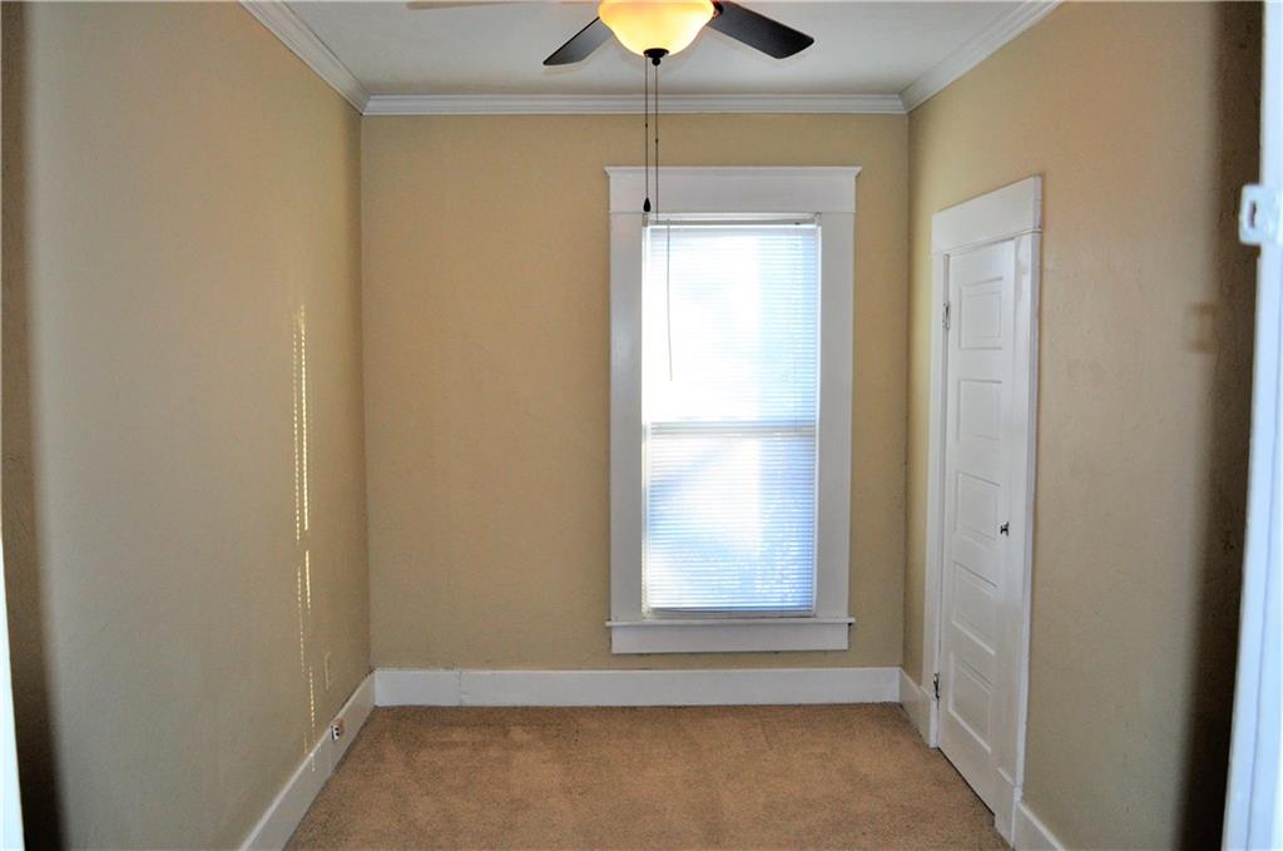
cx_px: 642
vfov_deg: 47.8
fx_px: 961
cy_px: 426
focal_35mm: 27
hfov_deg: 67.5
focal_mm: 18
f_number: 3.5
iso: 720
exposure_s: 1/125
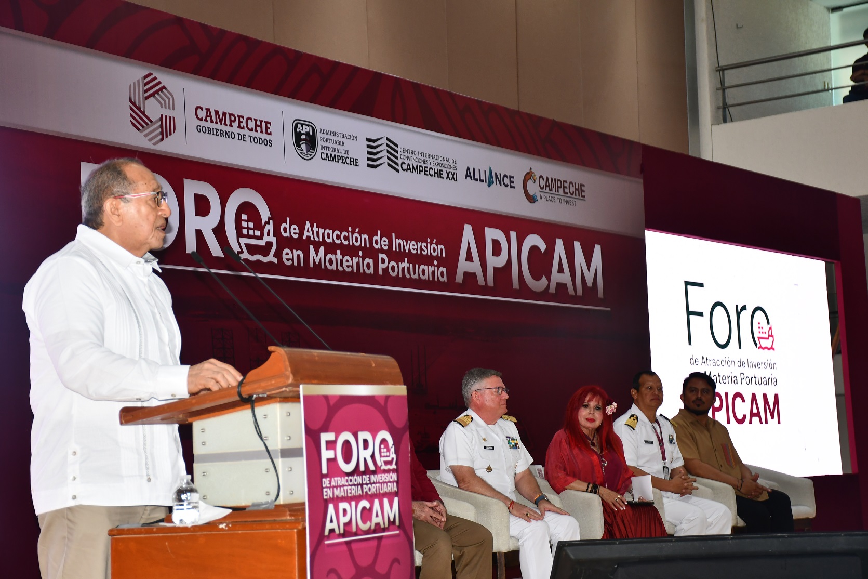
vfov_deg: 18.9
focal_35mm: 72
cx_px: 434
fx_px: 1736
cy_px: 290
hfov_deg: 28.1
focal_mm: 48
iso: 560
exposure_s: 1/60
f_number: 4.5
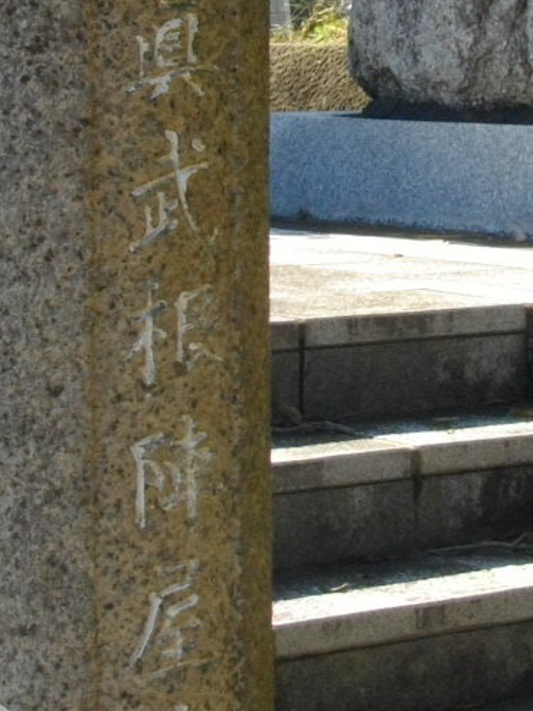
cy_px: 19
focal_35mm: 133
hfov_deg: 10.9
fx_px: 2729
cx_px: 654
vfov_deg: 14.6
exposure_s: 1/160
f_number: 5.5
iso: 100
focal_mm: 5.7
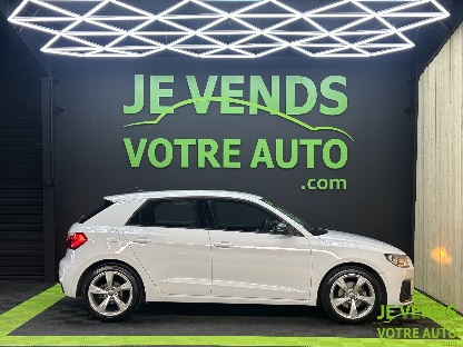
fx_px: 696
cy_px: 174
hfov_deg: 36.8
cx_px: 232
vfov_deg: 28.0
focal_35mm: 52
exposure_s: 1/116
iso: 50
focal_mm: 5.96
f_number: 1.6
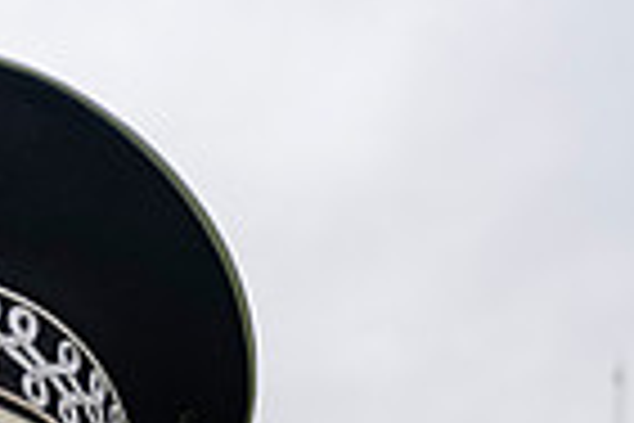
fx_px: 1743
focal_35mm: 99
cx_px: -67
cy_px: 691
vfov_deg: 12.9
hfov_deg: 19.7
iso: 100
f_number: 4
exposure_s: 1/200
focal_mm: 24
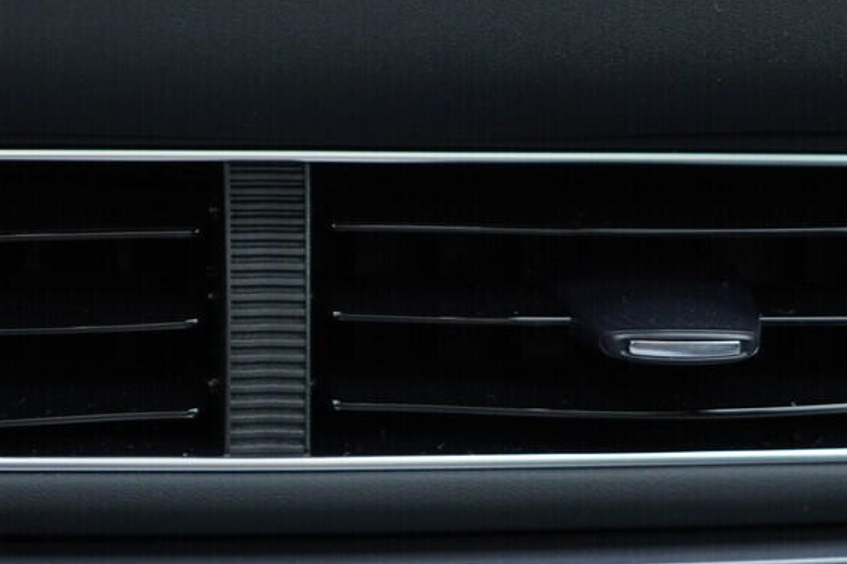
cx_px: 207
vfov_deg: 15.0
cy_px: 300
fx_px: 2141
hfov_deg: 22.2
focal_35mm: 91
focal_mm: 24
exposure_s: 1/40
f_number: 2.8
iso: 320
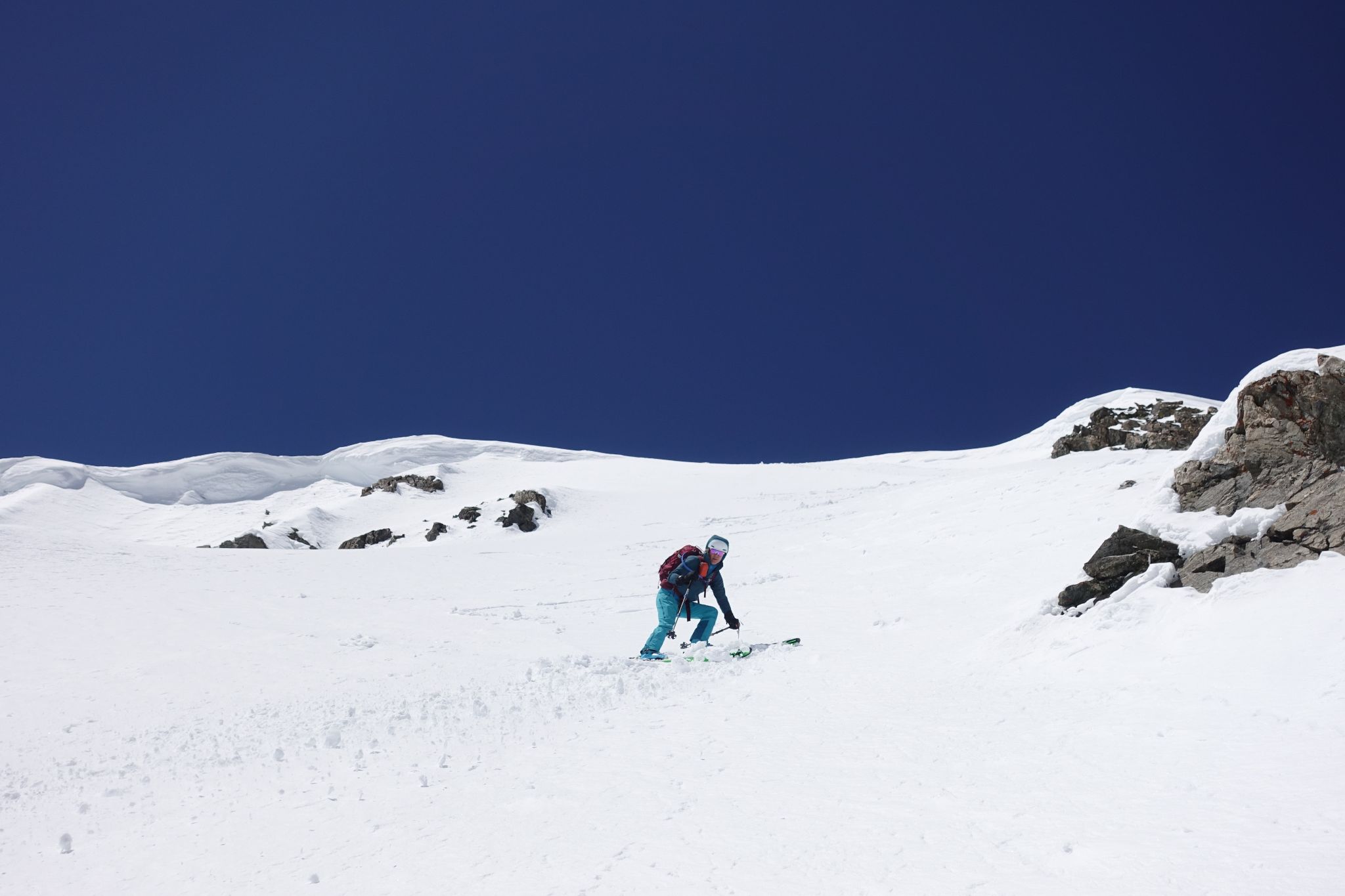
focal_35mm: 49
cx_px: 672
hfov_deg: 40.3
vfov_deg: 27.5
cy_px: 448
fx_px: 1830
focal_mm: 17.9
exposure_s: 1/400
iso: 125
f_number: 4
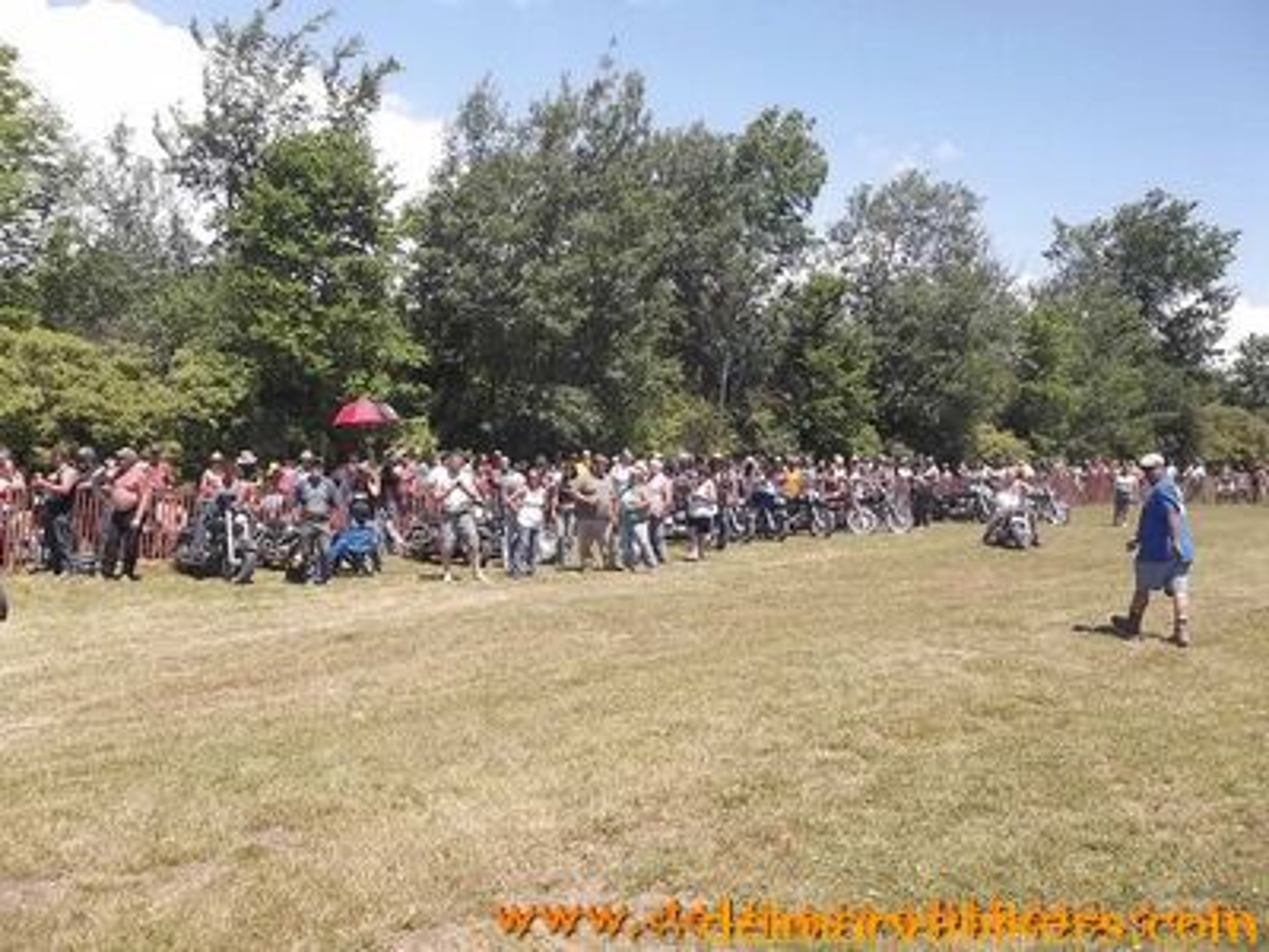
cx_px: 634
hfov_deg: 65.3
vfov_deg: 51.4
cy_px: 476
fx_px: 990
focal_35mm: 27
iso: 80
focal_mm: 4.9
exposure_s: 1/100
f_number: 8.9
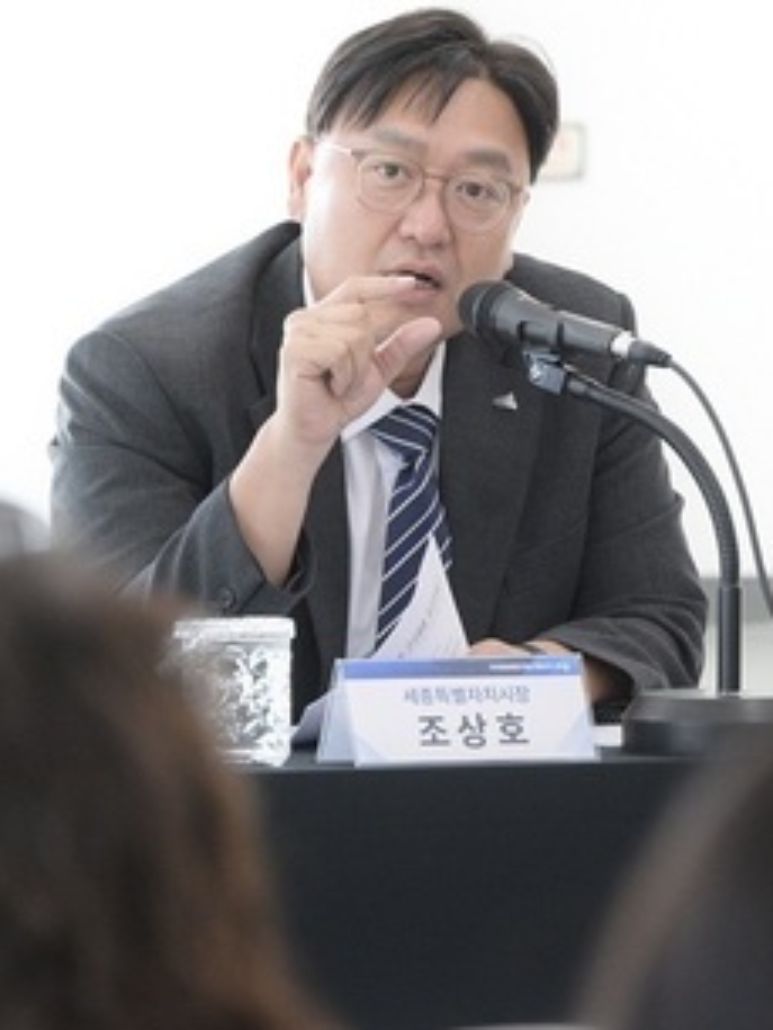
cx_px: 408
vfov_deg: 5.6
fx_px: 10592
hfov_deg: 4.2
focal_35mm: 356
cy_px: 410
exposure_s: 1/200
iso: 2500
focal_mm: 180
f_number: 7.1
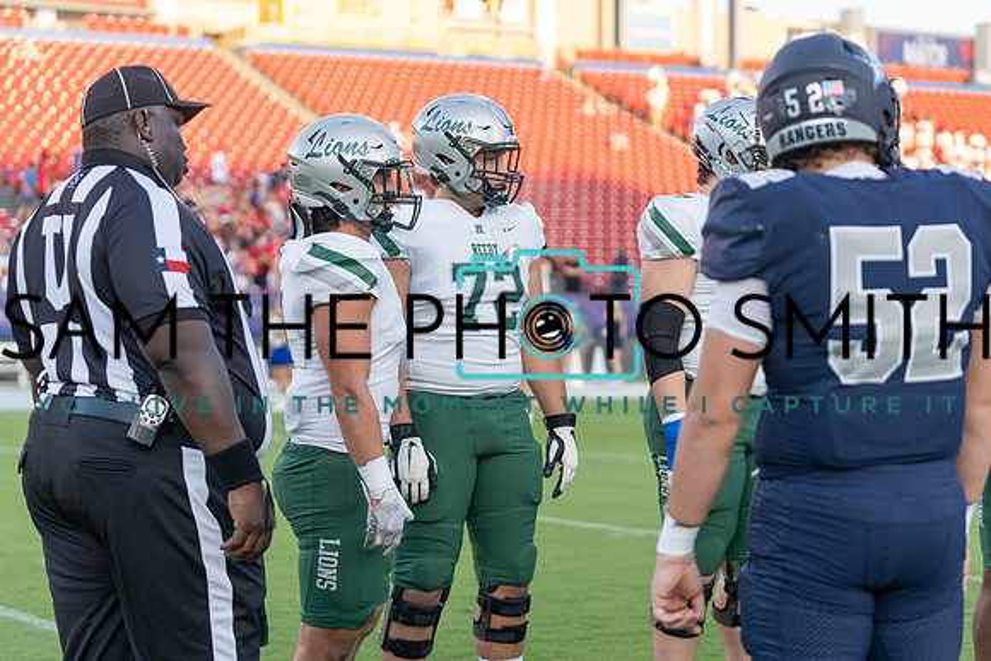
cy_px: 330
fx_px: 2203
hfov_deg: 25.4
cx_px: 496
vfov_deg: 17.1
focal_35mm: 80
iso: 320
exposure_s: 1/500
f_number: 3.2
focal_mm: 80
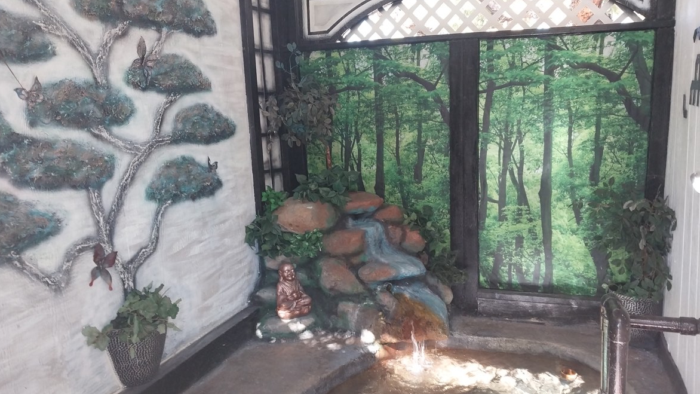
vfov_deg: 40.1
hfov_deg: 66.1
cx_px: 353
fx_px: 538
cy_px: 219
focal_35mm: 29
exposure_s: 1/60
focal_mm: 4
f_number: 1.8
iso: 125
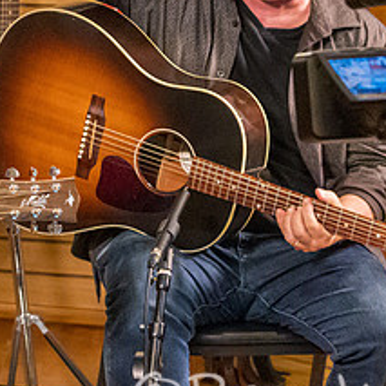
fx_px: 2864
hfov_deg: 7.7
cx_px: 42
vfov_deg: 7.7
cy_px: 182
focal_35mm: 227
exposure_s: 1/200
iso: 25600
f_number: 7.1
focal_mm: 76
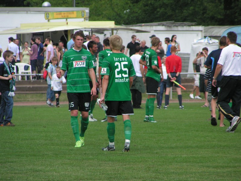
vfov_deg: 3.9
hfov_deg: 5.2
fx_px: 2646
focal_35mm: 380
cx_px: 120
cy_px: 90
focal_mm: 58
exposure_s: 1/500
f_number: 3.5
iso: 50
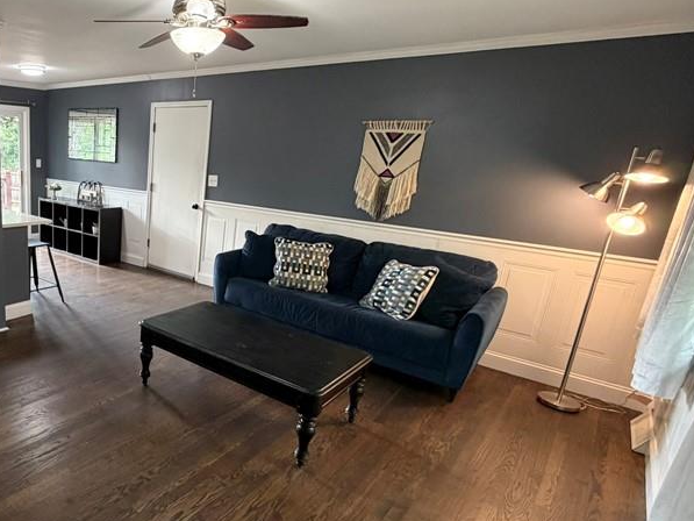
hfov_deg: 65.3
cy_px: 274
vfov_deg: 56.8
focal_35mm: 24
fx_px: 481
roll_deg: -2.4
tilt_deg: -15.1
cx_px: 142
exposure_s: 1/60
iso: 320
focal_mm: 2.22
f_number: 2.2
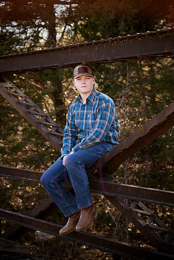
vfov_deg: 20.4
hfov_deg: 13.7
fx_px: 725
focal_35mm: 100
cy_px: 130
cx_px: 87
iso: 800
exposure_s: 1/640
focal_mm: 100
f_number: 5.6
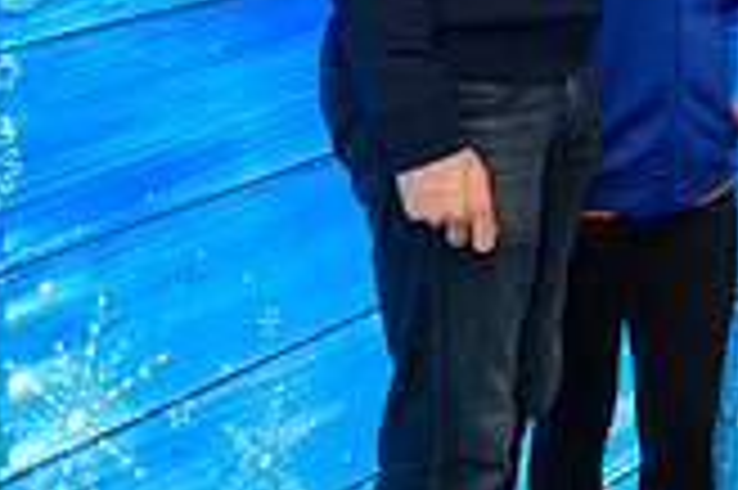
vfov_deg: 13.1
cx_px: 900
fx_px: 2027
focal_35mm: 99
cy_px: -214
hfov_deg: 19.4
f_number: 3.2
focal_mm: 28
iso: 400
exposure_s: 1/125
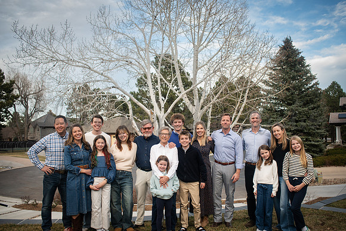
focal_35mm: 29
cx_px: 177
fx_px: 275
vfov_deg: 45.4
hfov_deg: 64.2
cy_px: 113
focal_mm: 28
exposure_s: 1/250
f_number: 6.3
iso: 640
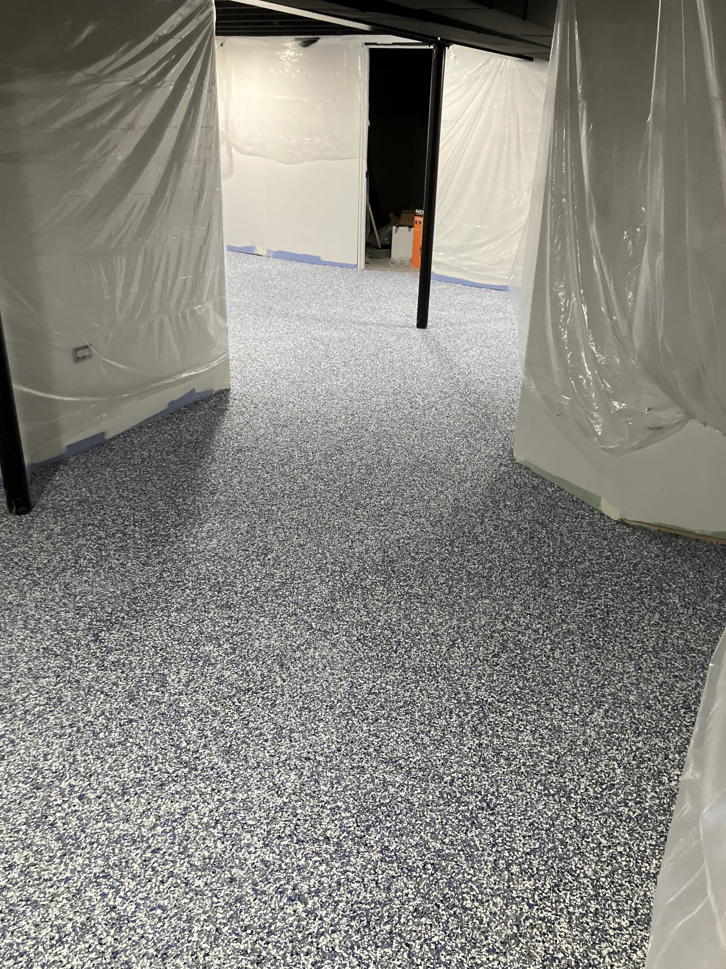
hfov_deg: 49.7
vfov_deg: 63.4
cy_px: 484
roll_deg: -3.2
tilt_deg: -23.8
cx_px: 363
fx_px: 783
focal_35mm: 28
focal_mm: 3.99
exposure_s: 1/60
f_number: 1.8
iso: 250
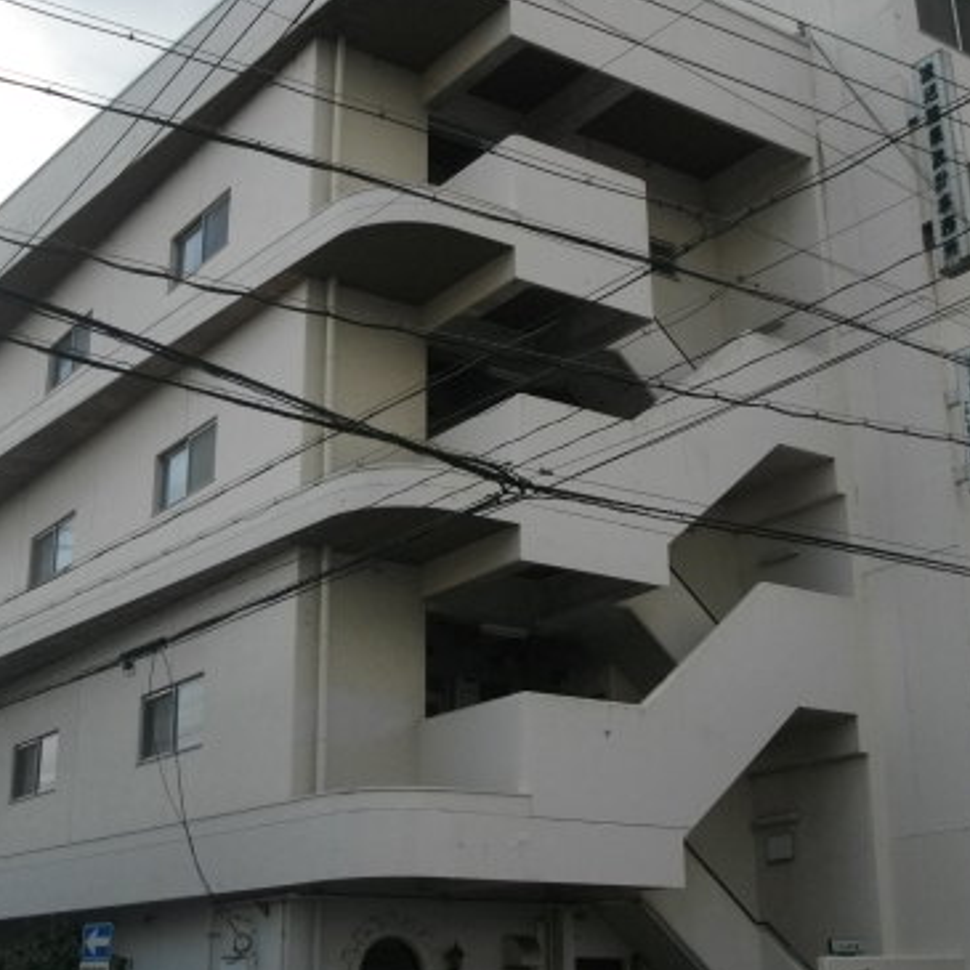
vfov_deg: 35.3
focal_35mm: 48
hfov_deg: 35.4
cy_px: 433
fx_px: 1522
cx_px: 497
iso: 100
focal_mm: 5.7
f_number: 2.9
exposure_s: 1/400
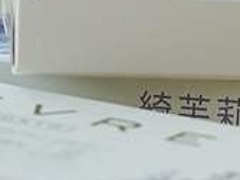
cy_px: -28
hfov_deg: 8.7
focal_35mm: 226
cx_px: 251
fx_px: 1566
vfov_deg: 6.5
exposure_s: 1/80
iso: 100
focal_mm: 49
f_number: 7.1
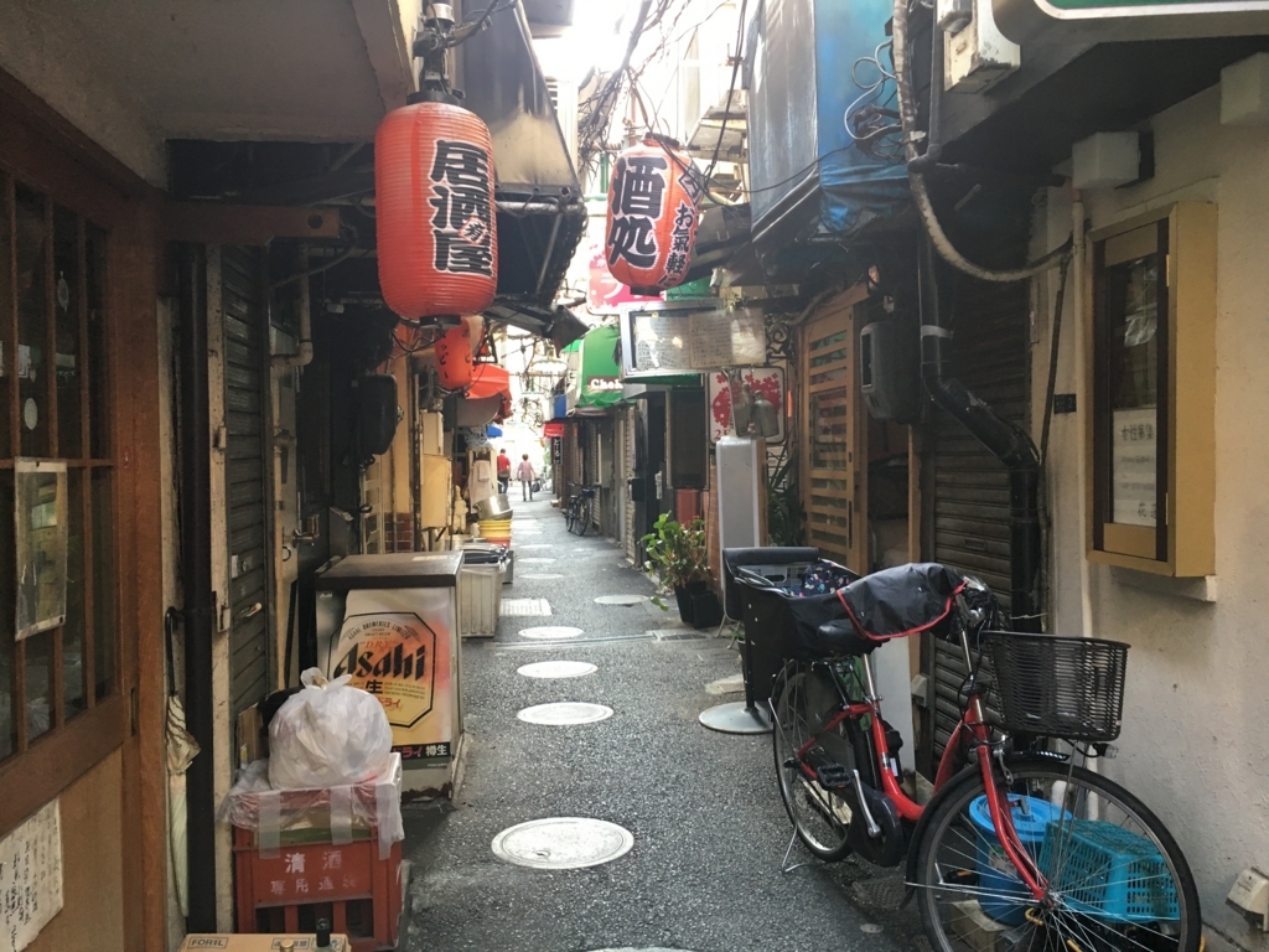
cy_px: 476
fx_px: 1063
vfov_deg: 48.2
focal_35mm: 29
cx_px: 634
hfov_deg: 61.7
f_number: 2.2
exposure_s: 1/30
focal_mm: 4.15
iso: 40
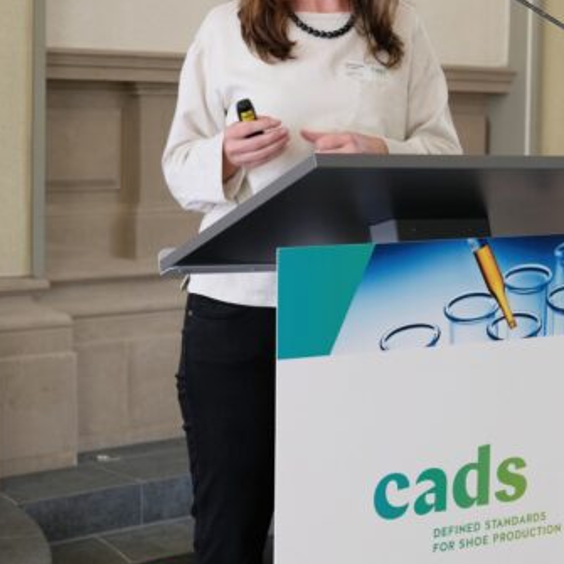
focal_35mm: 78
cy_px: 175
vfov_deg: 22.1
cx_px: 254
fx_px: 1438
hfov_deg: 22.2
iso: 640
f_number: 4
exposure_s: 1/60
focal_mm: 26.5
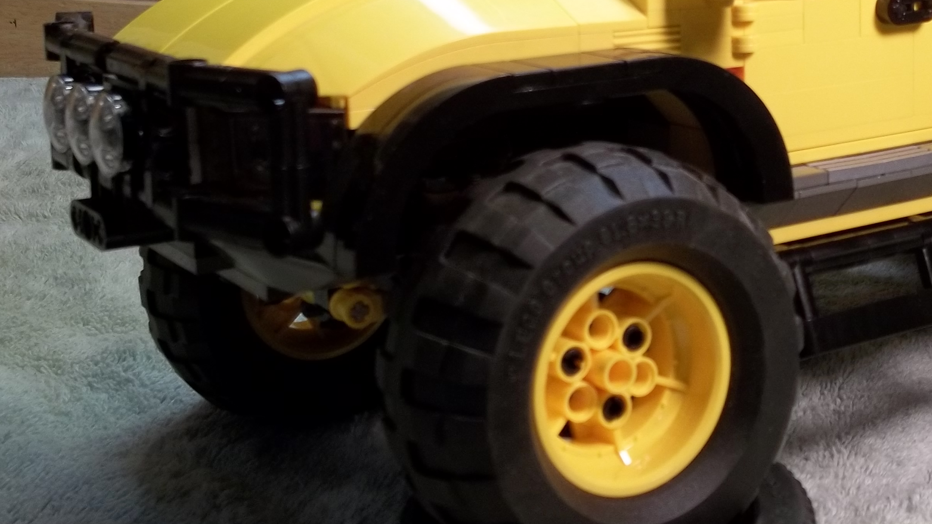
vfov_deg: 18.7
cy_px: 154
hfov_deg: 32.3
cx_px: 689
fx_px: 1582
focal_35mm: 64
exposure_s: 1/40
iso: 64
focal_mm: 5.9
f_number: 3.3
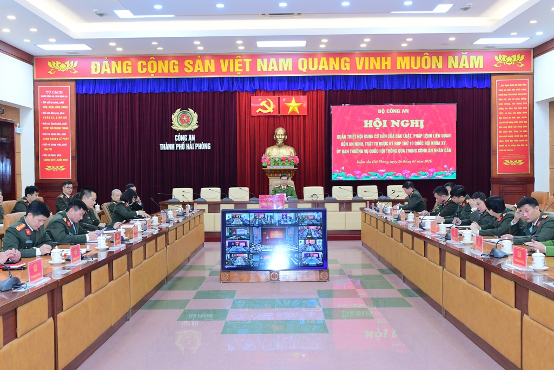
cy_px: 185
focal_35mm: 36
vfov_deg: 36.9
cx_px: 277
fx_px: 554
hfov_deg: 53.1
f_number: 5.6
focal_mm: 24
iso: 800
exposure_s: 1/60
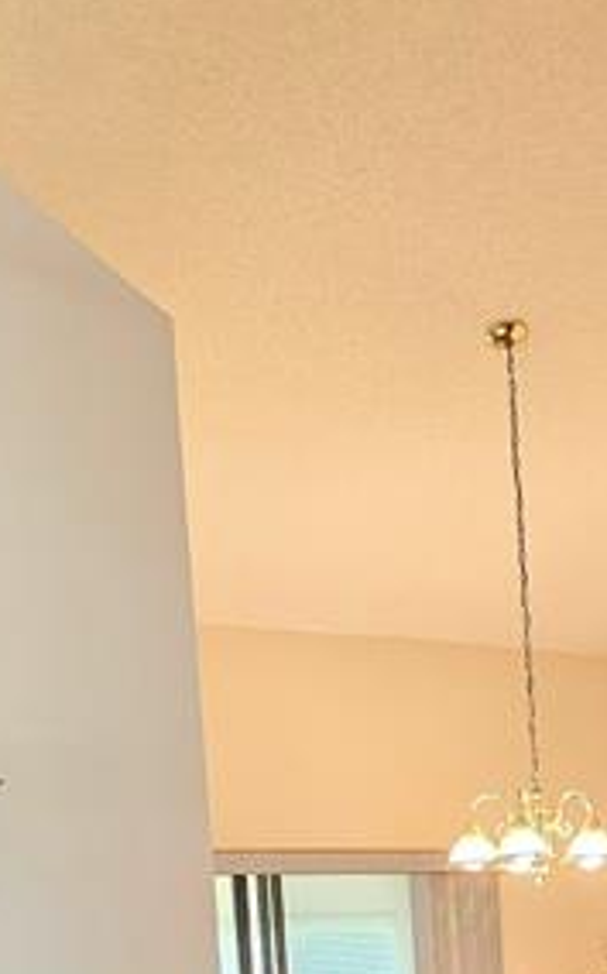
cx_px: 724
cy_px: 1128
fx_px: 1750
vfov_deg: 27.8
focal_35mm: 66
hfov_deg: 18.6
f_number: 1.7
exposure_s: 1/120
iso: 500
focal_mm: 6.3
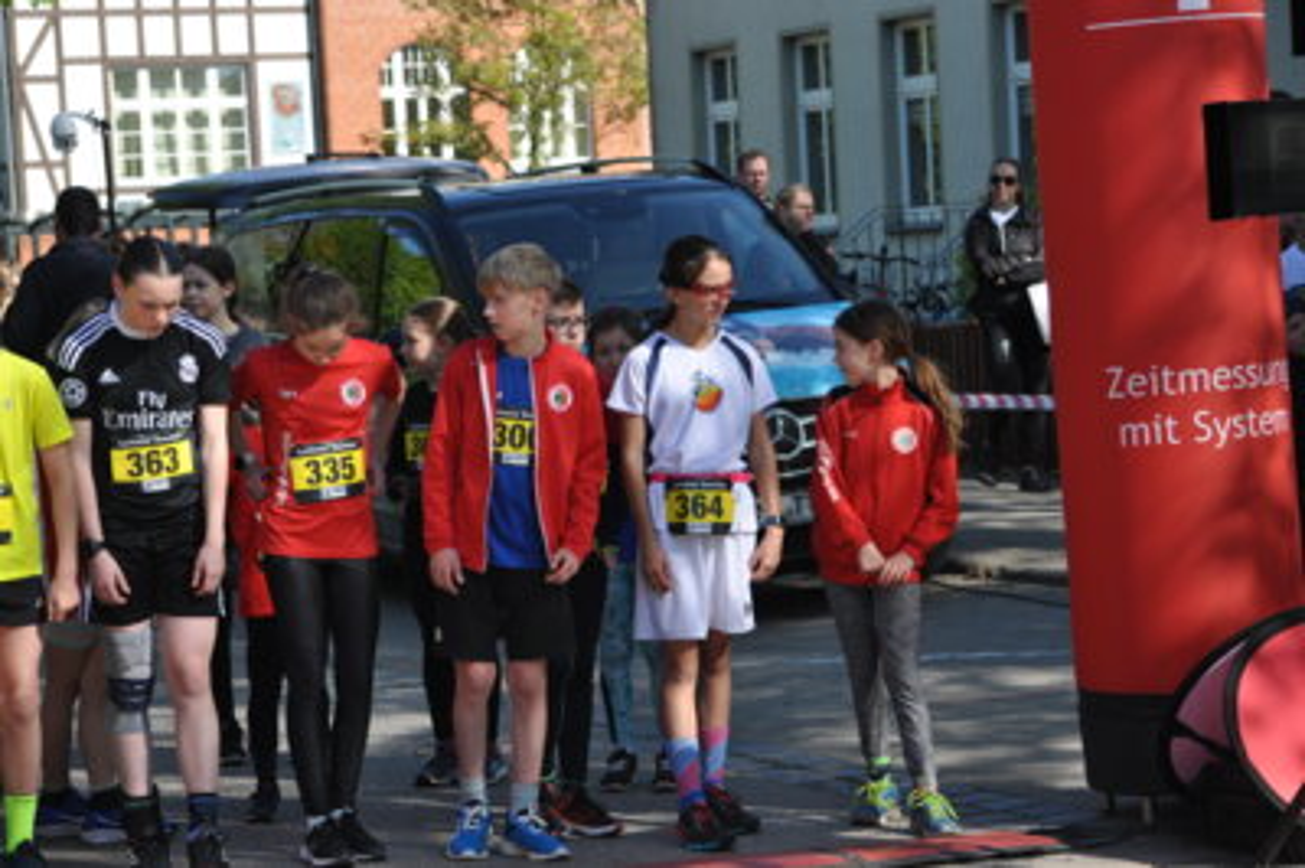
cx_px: 652
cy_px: 434
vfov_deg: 12.7
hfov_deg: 18.9
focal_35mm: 108
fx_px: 3912
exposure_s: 1/1250
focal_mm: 72
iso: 400
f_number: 5
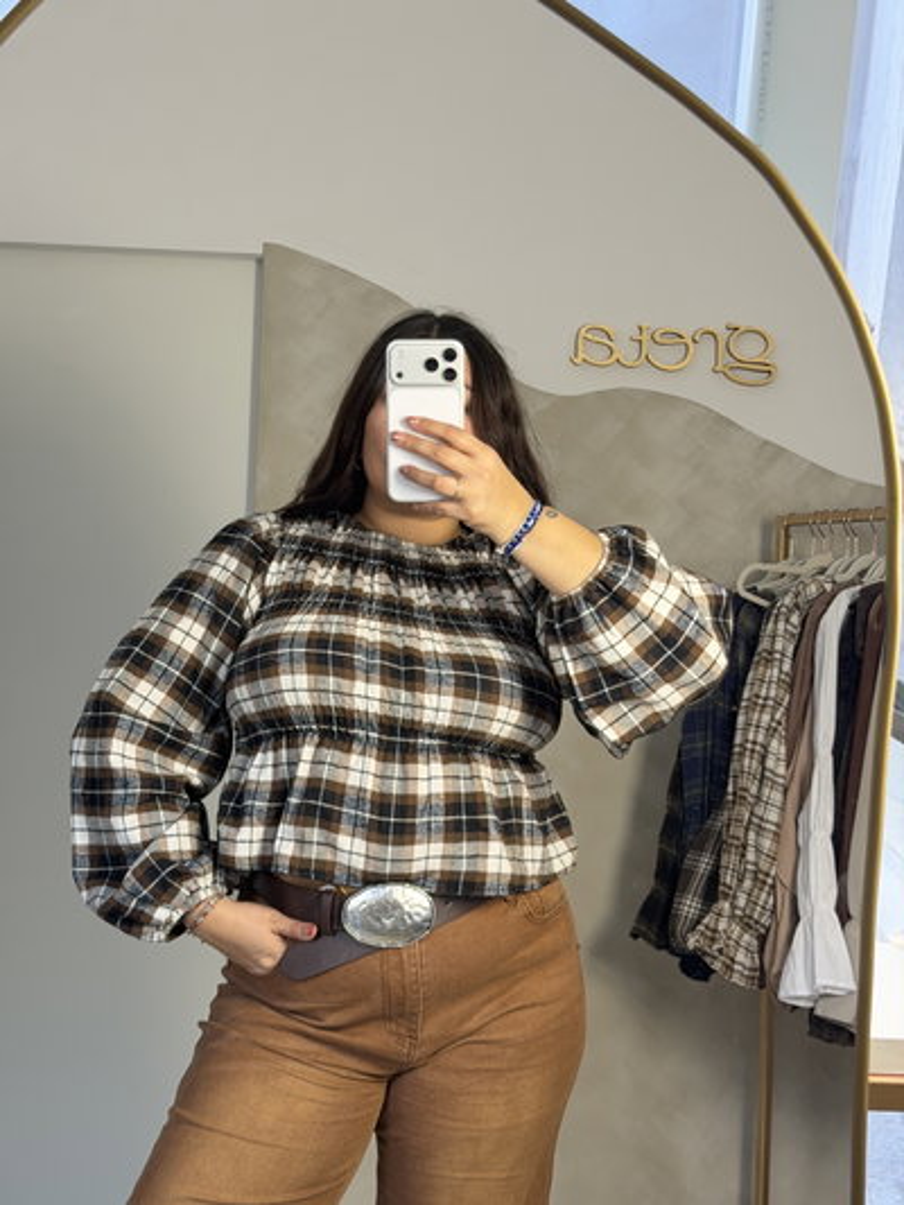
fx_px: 1671
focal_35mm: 48
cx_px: 452
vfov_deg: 39.6
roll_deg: -2.1
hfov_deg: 30.3
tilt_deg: -17.4
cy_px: 602
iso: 100
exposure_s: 1/100
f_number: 1.78
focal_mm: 6.76
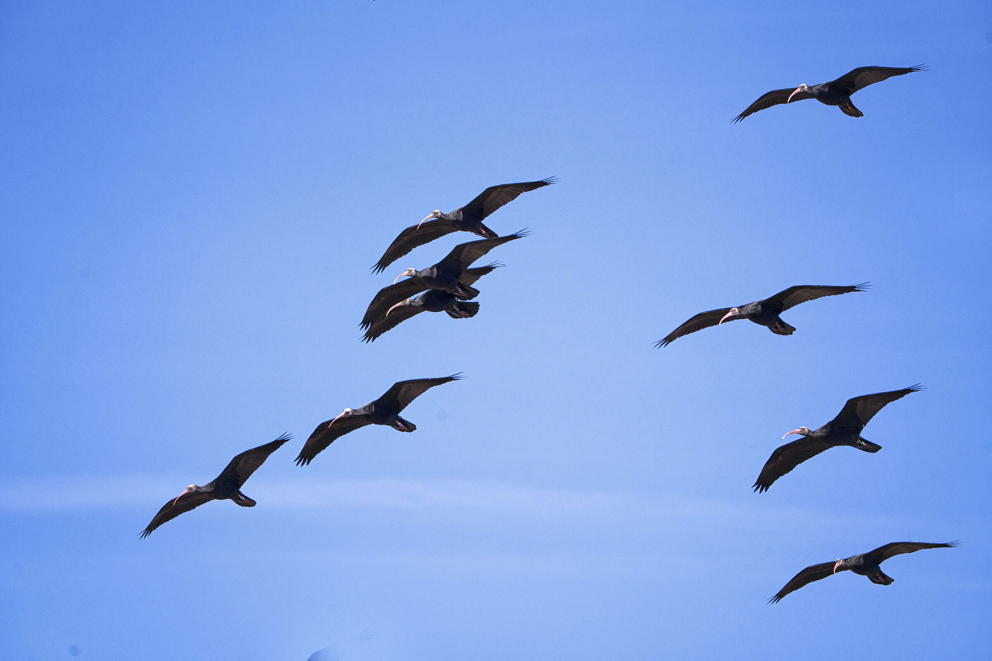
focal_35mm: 332
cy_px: 330
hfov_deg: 6.2
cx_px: 496
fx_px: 9148
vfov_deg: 4.1
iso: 320
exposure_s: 1/3200
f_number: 7.1
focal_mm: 332
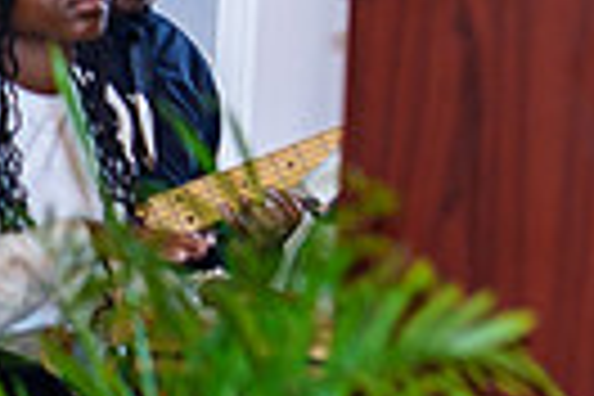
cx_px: 1274
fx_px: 7639
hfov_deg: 4.4
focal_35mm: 463
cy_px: -178
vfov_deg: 3.0
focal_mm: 105
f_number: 1.4
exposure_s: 1/100
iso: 100
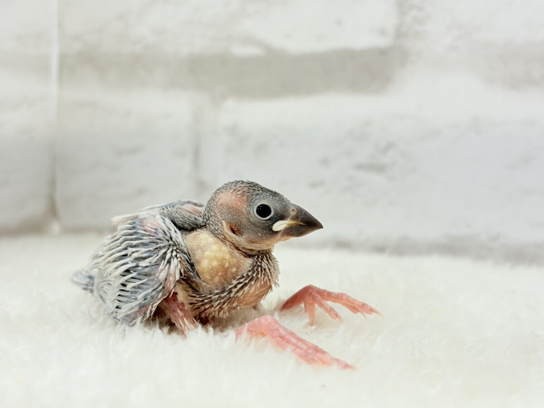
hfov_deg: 36.8
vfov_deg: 28.0
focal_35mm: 52
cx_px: 272
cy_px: 204
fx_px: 817
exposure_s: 1/100
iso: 80
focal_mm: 5.96
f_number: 1.6
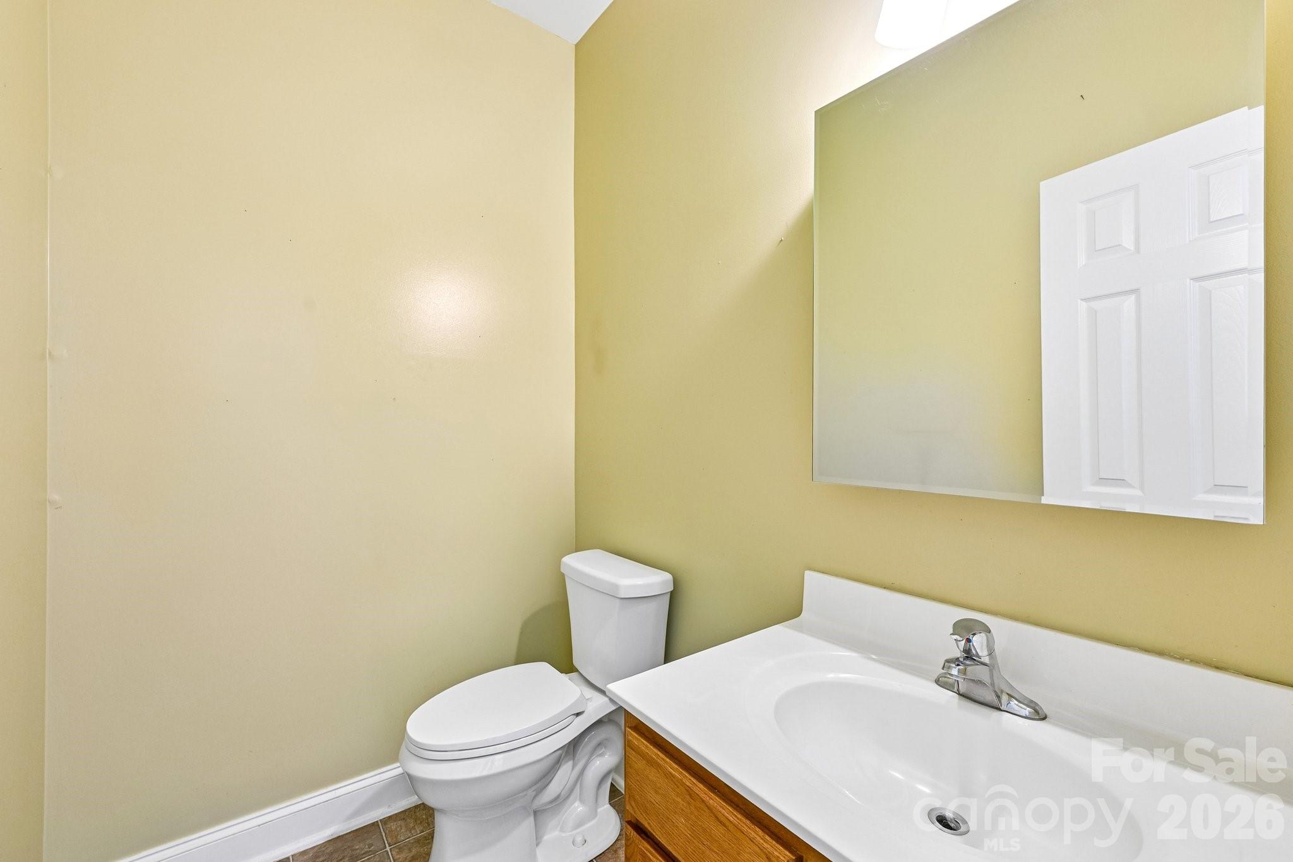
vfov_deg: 81.2
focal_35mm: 14
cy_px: 431
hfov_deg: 104.3
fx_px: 503
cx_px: 646
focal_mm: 14
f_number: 8
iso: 400
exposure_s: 1/4
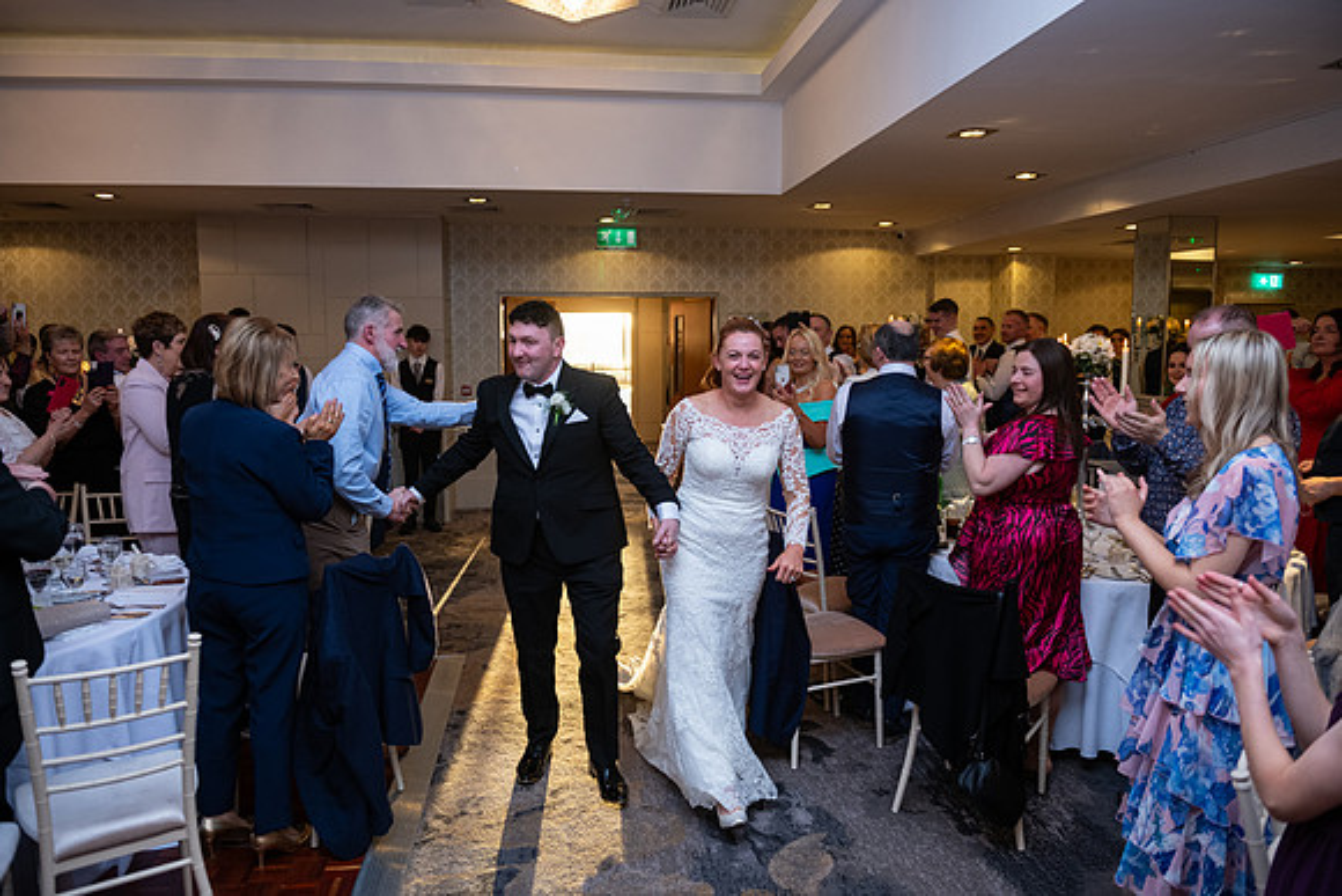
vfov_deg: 53.2
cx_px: 671
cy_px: 448
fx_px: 895
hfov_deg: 73.7
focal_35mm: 24
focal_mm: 24
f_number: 3.5
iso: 800
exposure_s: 1/160
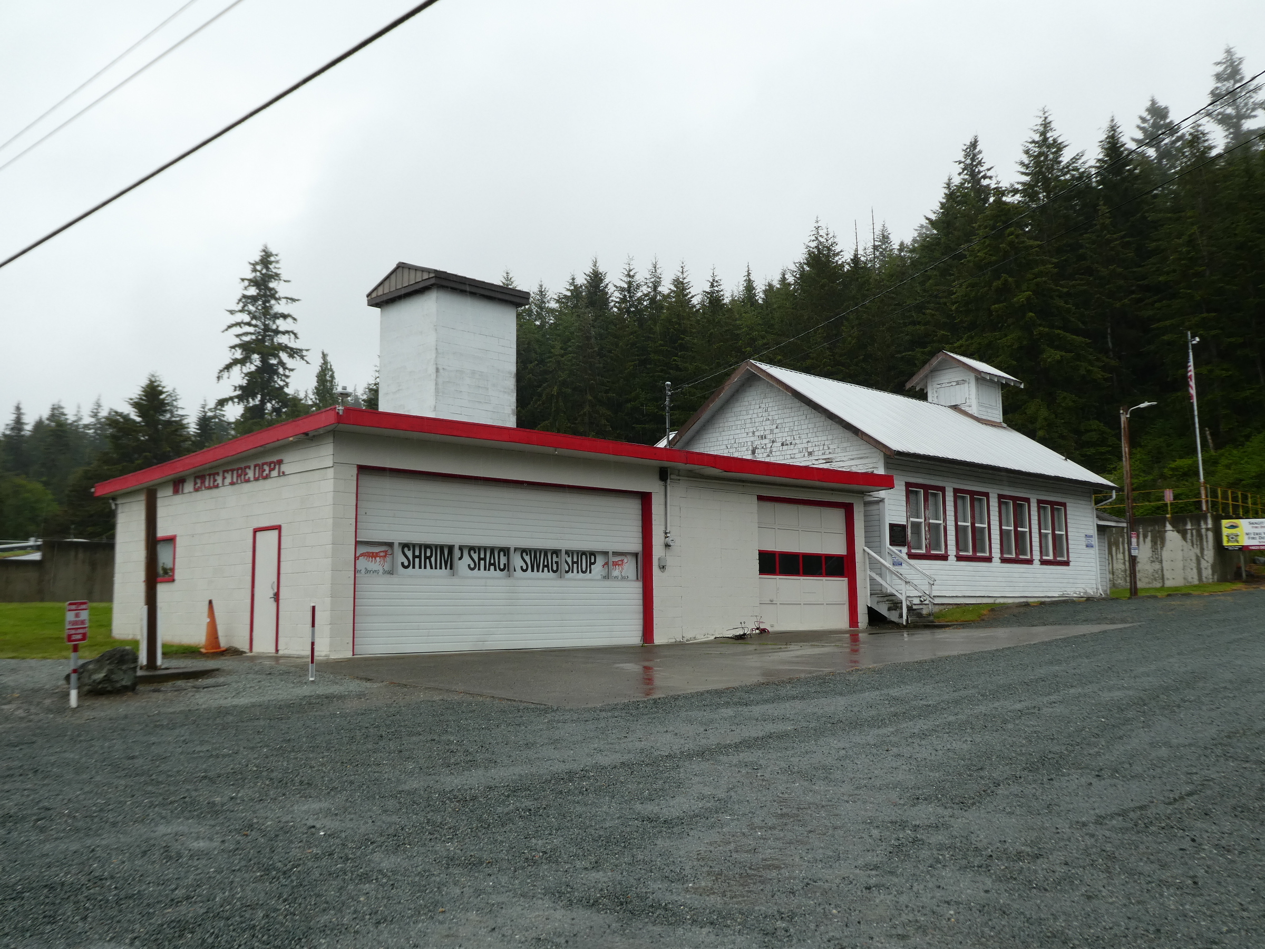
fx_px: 1133
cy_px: 474
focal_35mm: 31
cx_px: 632
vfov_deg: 45.4
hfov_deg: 58.4
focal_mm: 5.4
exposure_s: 1/160
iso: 80
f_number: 3.5
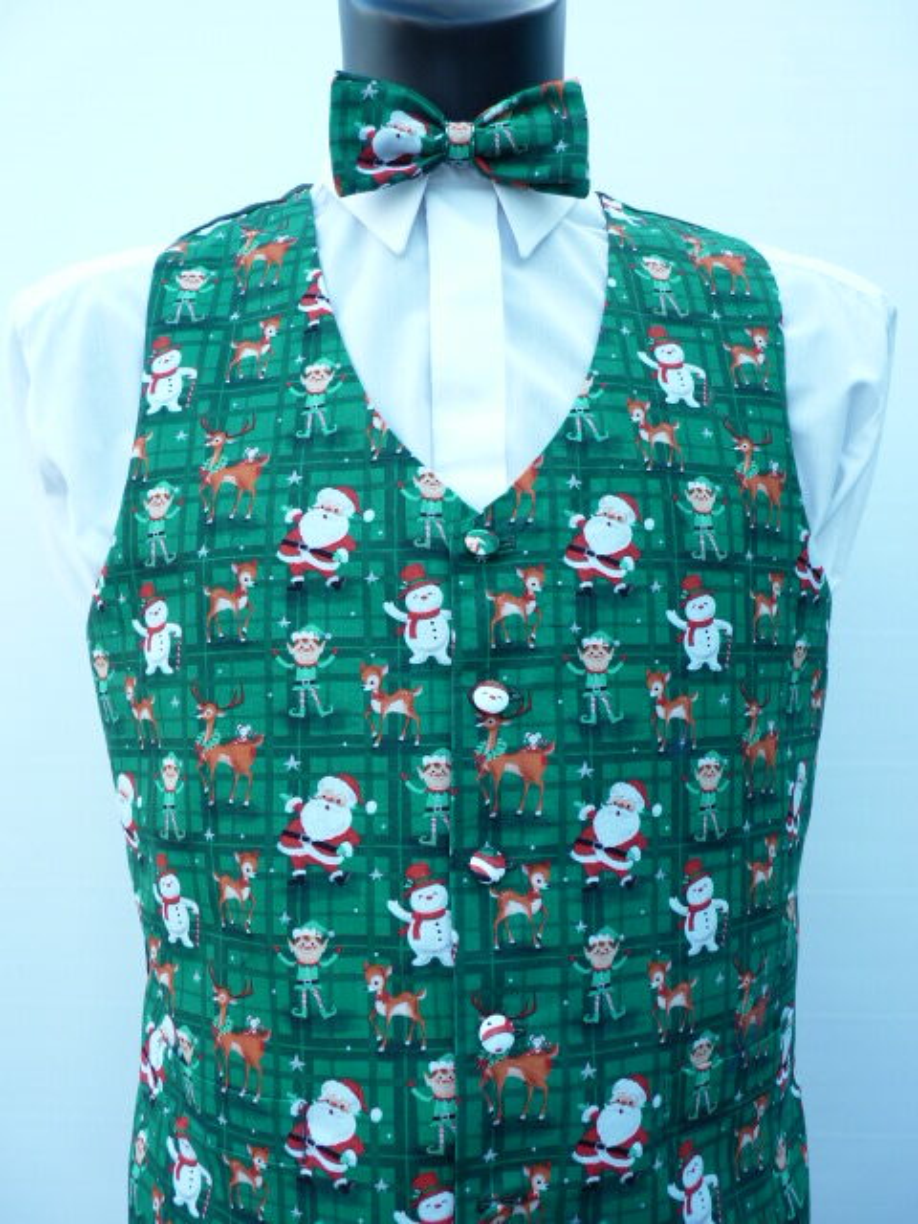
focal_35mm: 29
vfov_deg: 61.7
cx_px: 459
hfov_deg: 48.2
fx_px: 1025
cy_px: 612
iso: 100
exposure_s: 1/30
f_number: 2.8
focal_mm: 5.2
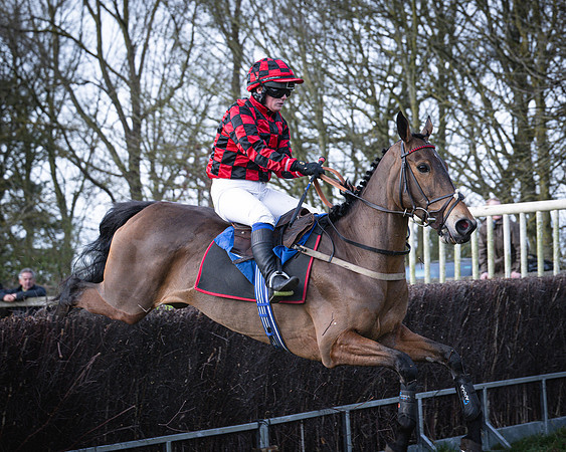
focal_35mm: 118
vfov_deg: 13.0
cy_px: 226
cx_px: 326
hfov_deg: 16.3
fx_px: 1981
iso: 400
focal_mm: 70
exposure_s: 1/1000
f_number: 4
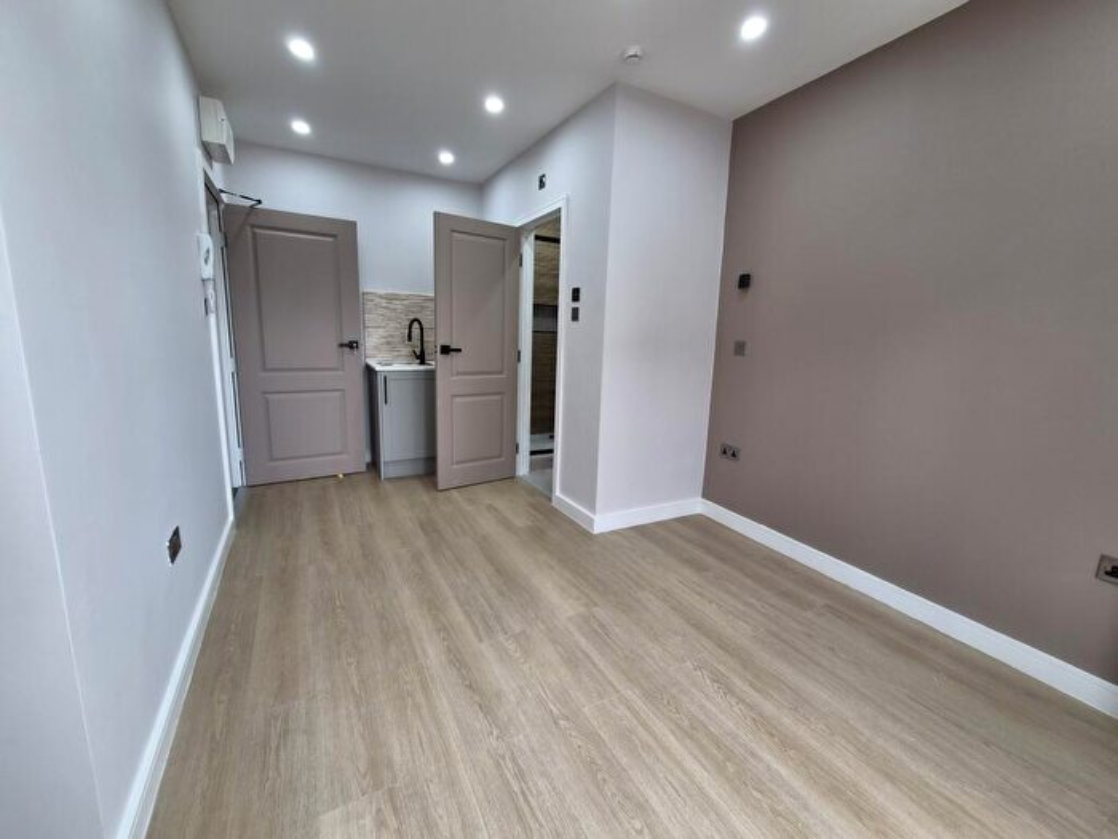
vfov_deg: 89.9
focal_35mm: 13
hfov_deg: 106.2
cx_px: 559
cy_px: 420
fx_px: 420
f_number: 2.2
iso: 125
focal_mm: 2.2
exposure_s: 1/100
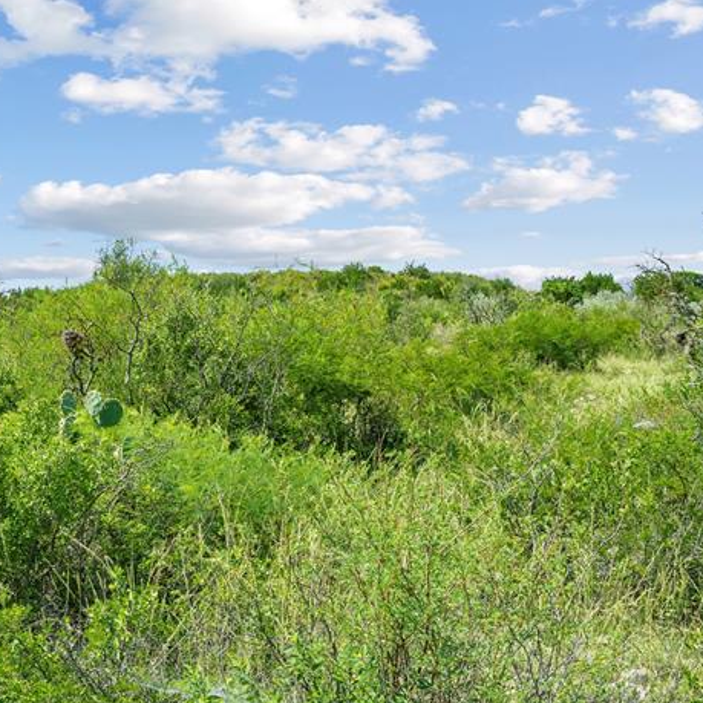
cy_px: 297
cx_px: 52
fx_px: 1264
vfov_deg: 31.0
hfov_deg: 29.6
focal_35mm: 55
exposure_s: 1/125
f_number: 11
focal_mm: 29
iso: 64
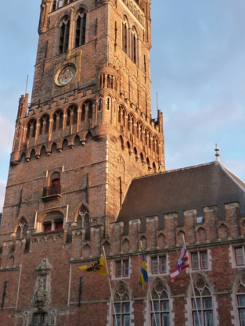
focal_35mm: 46
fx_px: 434
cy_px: 116
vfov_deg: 40.8
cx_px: 84
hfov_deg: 31.3
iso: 160
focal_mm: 4.3
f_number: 2.5
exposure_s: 1/250
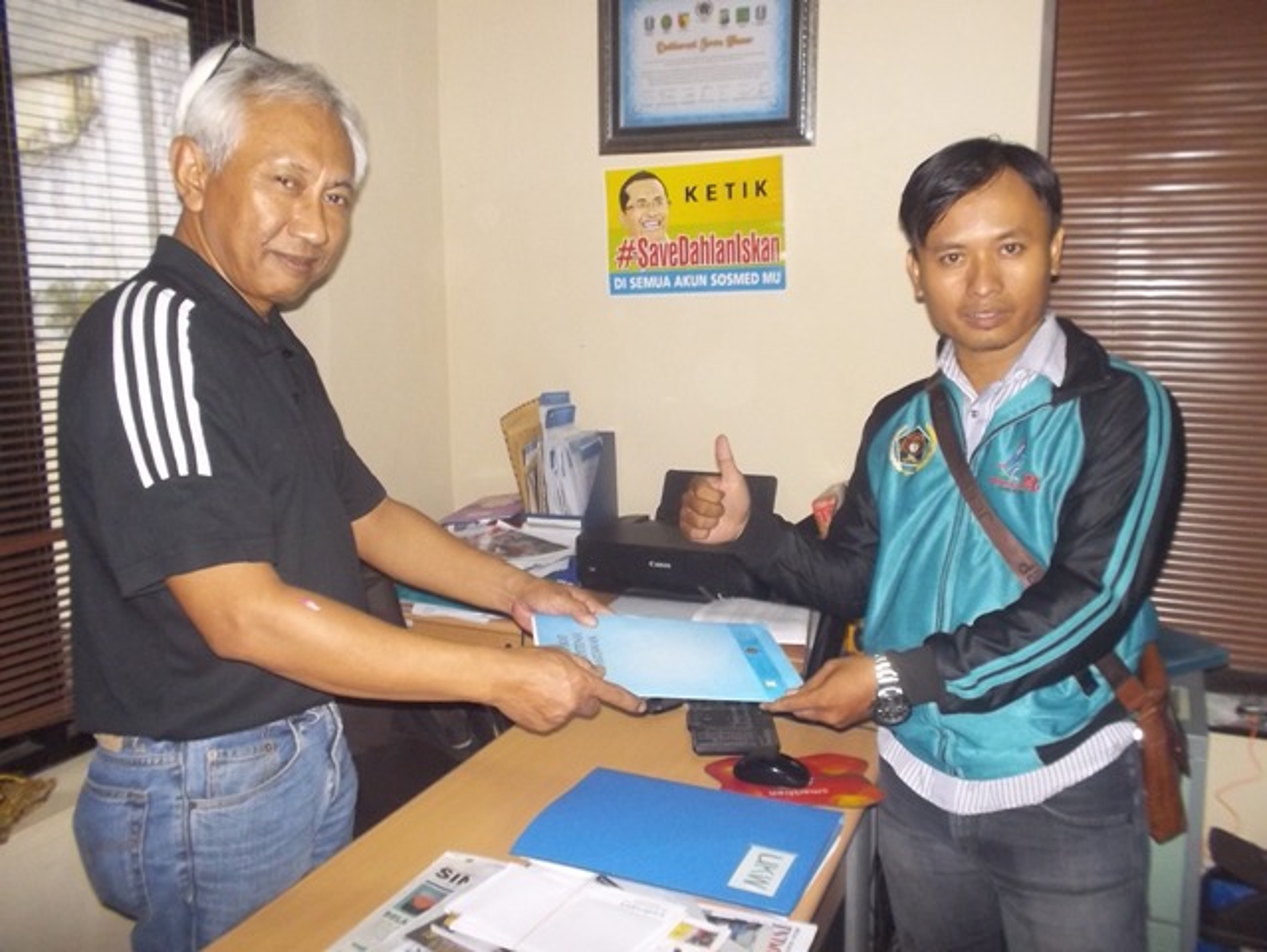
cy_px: 476
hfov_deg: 61.6
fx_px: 1062
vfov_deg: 48.3
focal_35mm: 29
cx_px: 634
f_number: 3.3
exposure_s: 1/30
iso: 400
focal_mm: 4.1
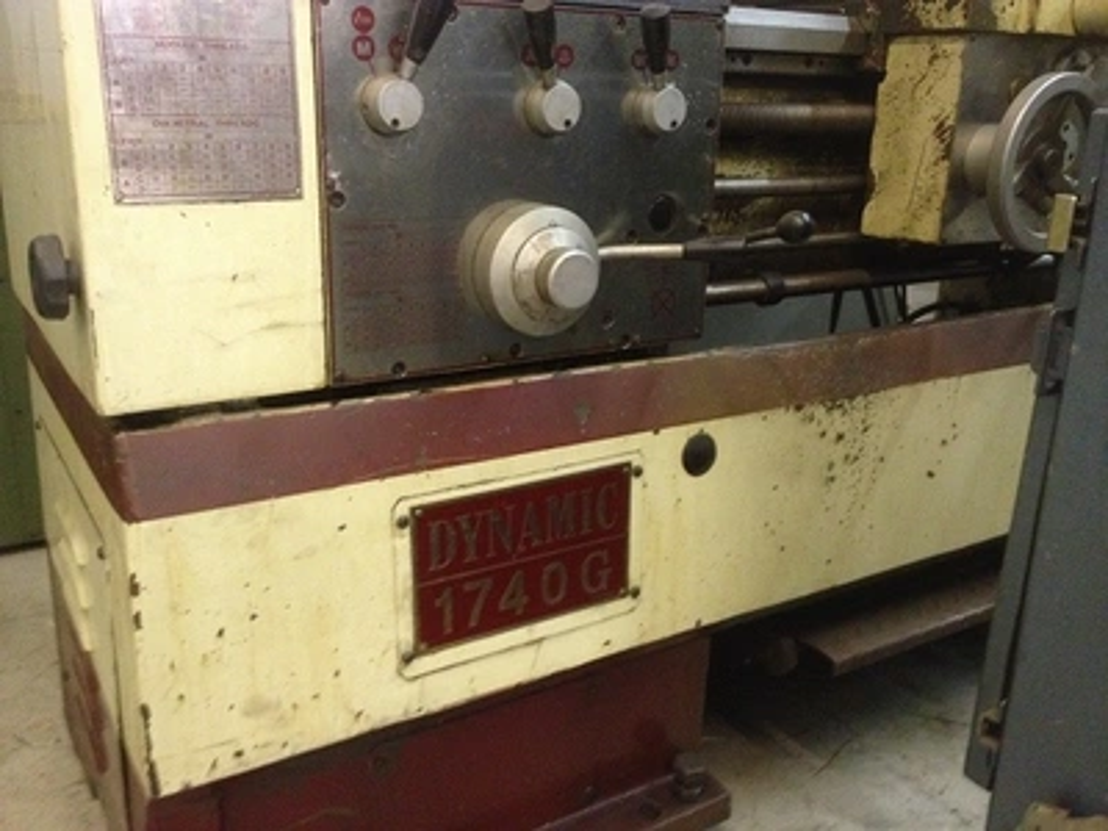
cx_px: 554
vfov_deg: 40.7
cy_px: 416
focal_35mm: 35
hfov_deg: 52.6
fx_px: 1120
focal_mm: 4.28
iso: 500
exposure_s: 1/15
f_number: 2.4
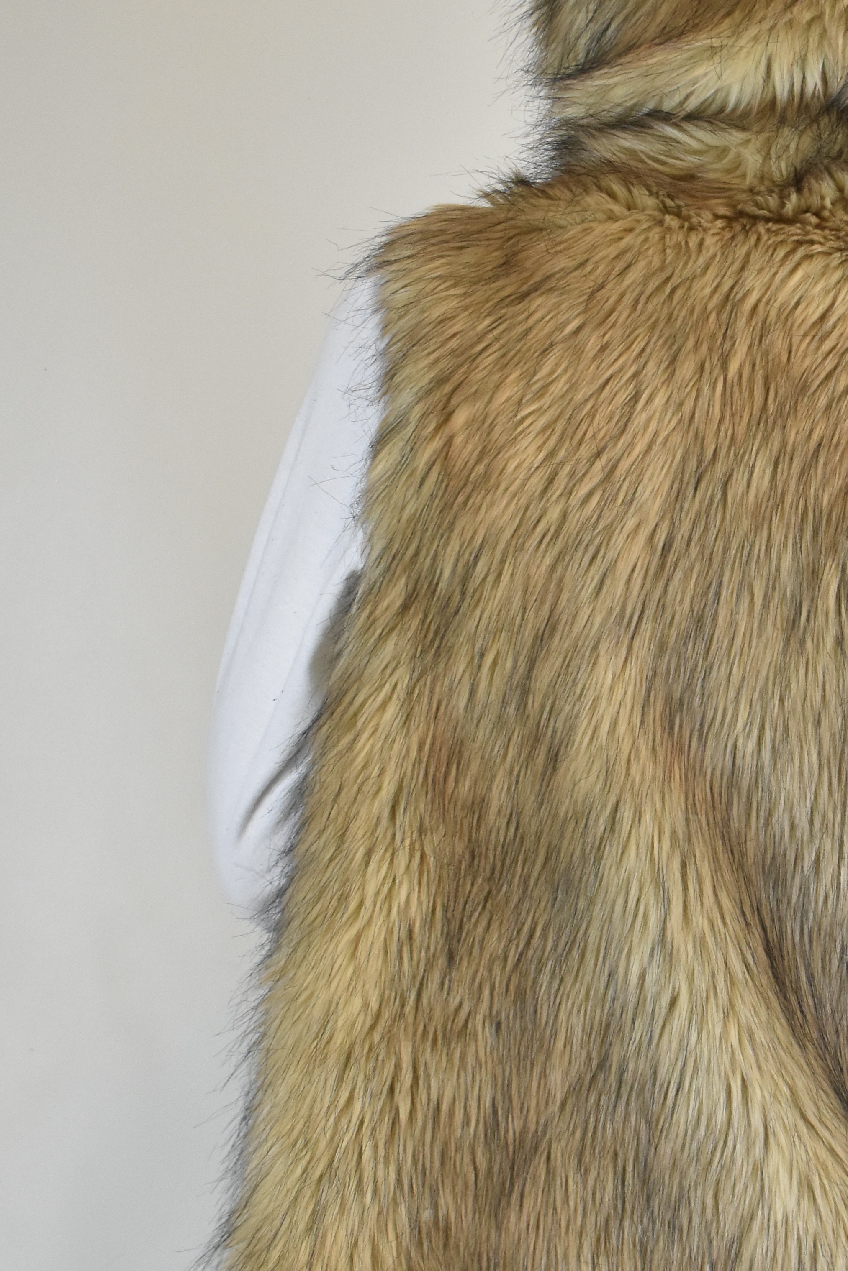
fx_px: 2720
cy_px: 683
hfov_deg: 17.5
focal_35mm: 77
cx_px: 713
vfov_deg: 26.3
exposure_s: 1/60
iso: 1600
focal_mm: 26
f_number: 13
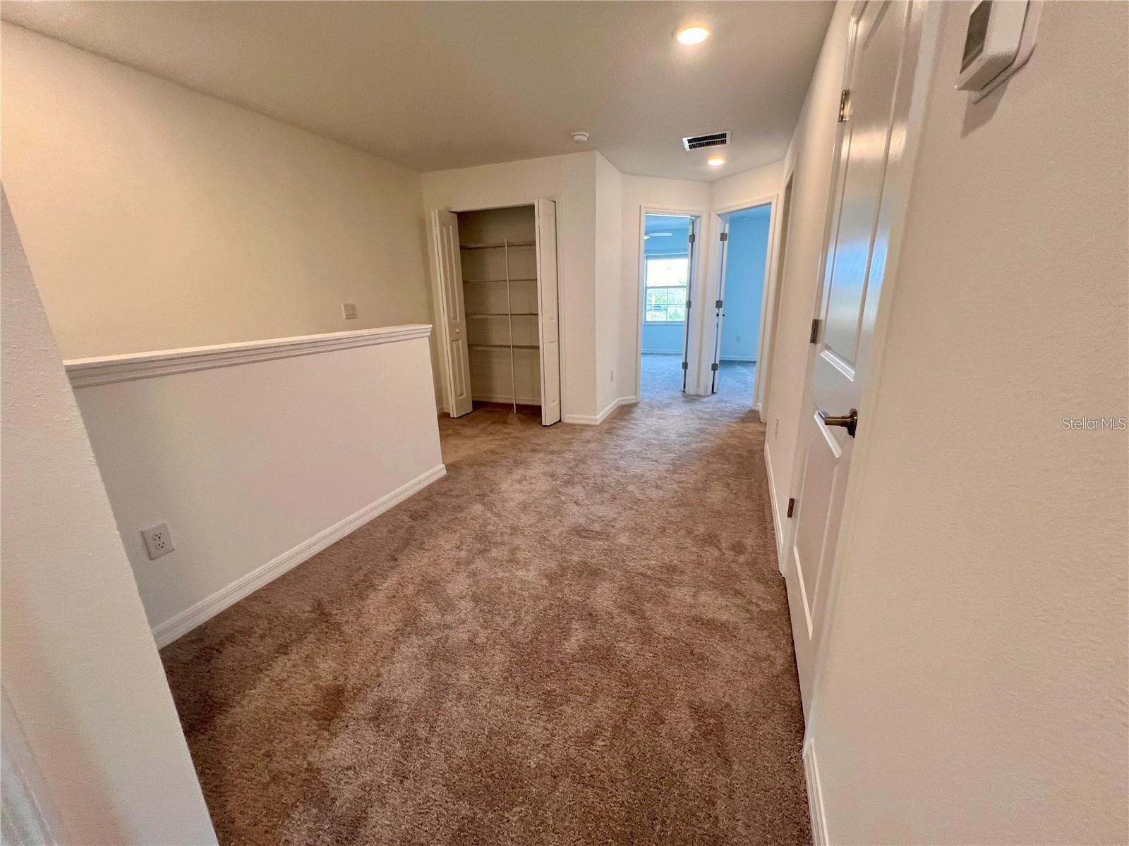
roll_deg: +0.3
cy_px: 423
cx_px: 564
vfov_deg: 89.9
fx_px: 424
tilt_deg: -15.3
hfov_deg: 106.2
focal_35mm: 13
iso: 200
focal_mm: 1.57
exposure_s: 1/120
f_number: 1.8
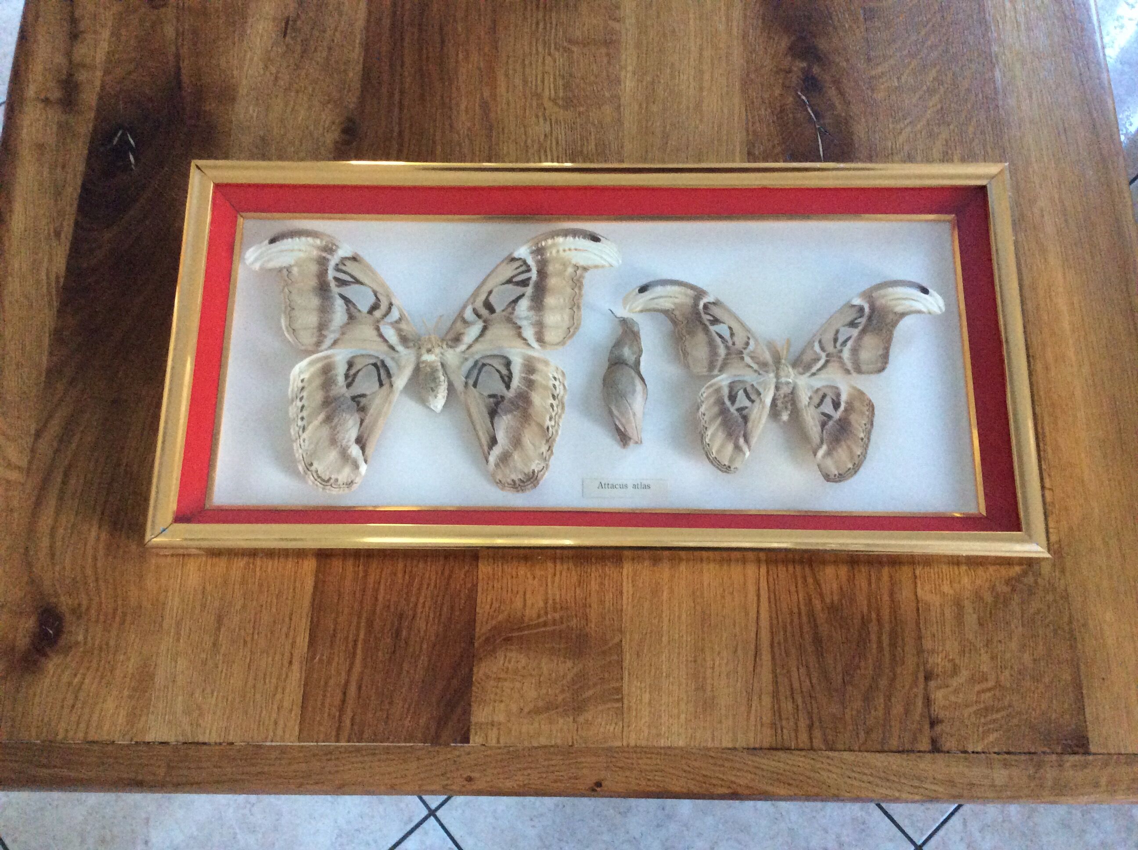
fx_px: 1050
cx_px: 569
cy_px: 425
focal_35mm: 32
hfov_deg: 56.9
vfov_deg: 44.1
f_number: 2.4
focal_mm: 3.3
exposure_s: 1/25
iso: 250
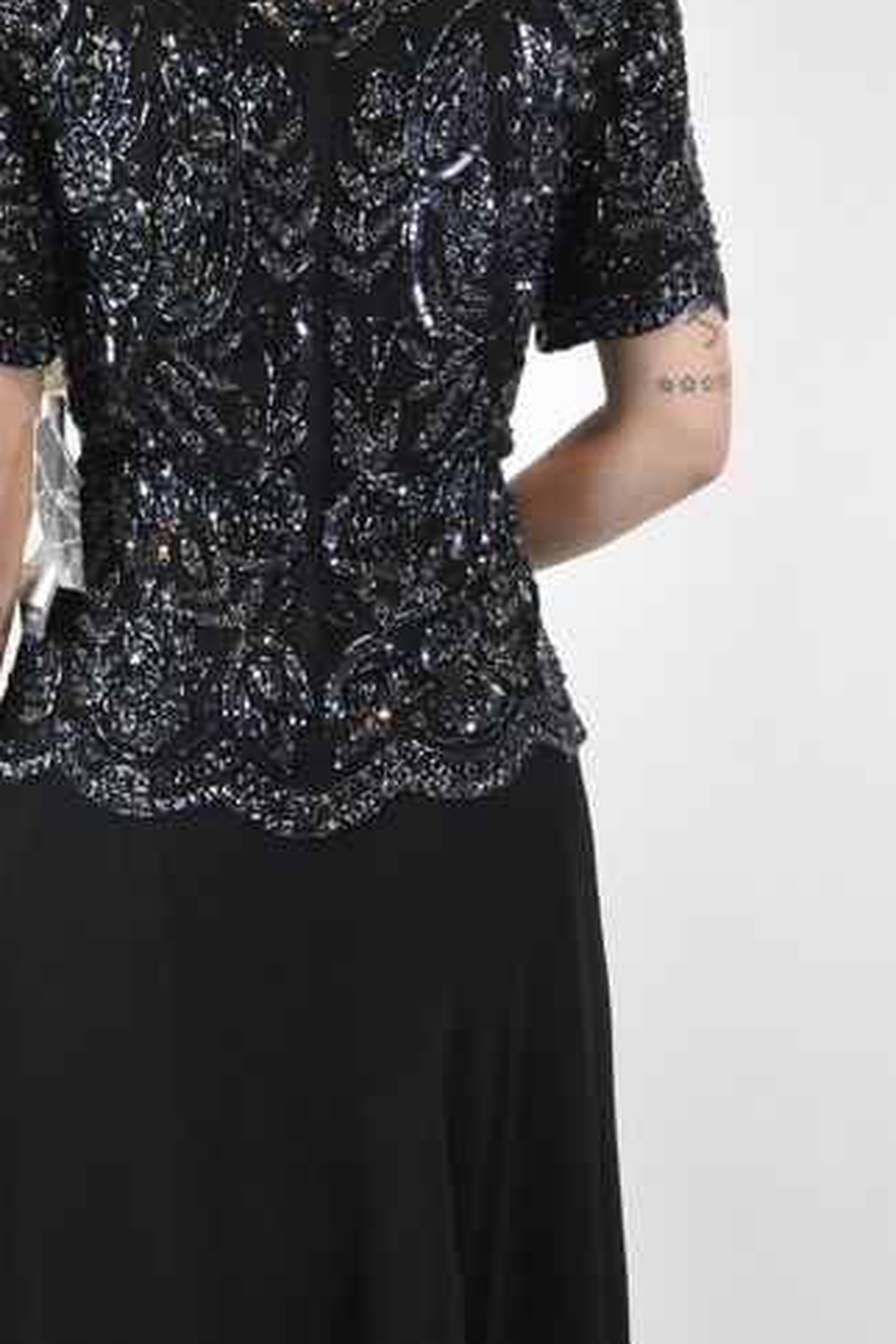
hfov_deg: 16.8
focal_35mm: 81
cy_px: 915
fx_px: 3024
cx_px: 292
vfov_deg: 24.9
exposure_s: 1/25
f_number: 16
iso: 1600
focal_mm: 24
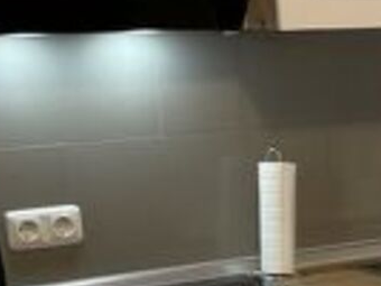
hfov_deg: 11.7
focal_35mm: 147
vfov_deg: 9.9
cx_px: 814
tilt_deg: -13.3
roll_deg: +1.1
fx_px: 1618
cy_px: 371
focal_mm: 4.2
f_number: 1.6
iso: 100
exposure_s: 1/50
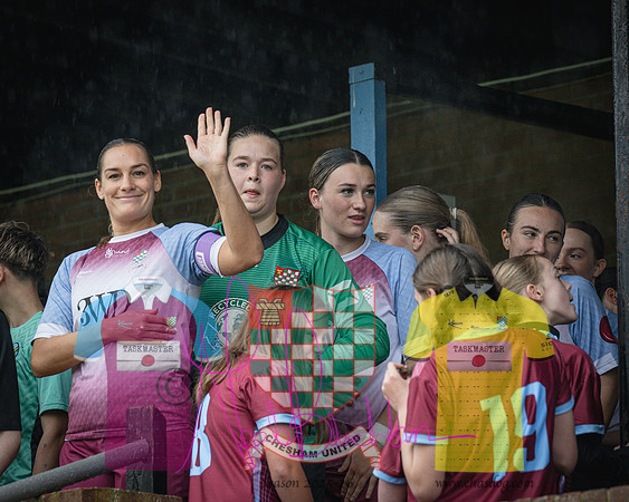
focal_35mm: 246
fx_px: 4585
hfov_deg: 7.8
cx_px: 202
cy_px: 169
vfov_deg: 6.3
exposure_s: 1/320
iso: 1250
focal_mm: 165
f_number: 5
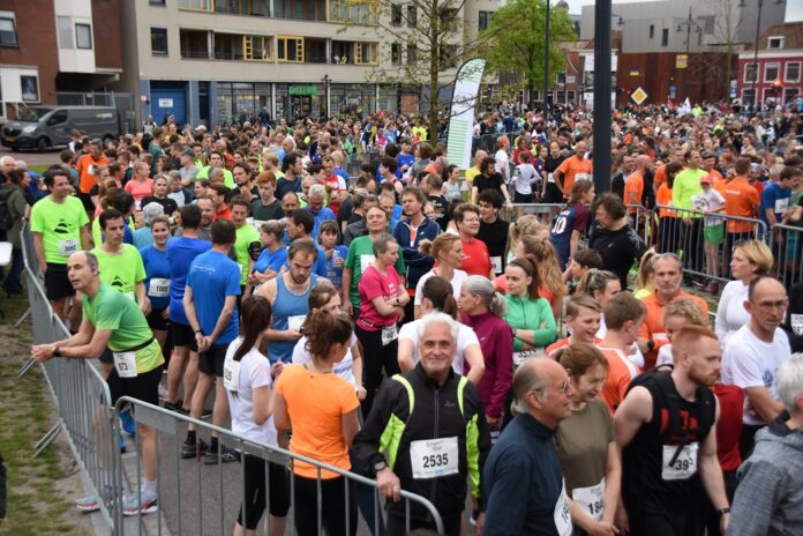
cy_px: 268
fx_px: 1137
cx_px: 402
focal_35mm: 51
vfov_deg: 26.5
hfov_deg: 38.9
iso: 200
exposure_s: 1/100
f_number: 5
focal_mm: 34
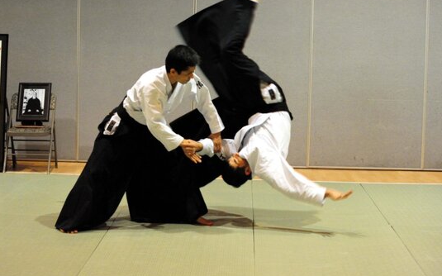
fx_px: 963
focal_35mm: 80
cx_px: 220
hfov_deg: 25.8
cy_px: 133
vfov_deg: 16.3
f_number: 5
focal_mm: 70
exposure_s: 1/160
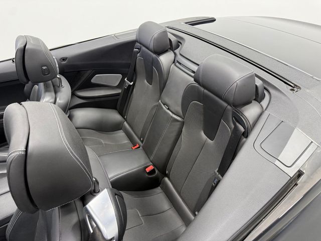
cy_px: 120
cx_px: 160
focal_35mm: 24
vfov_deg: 56.8
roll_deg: +1.4
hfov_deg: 71.6
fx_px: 223
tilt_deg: -38.0
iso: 160
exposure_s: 1/120
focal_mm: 6.76
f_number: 1.78
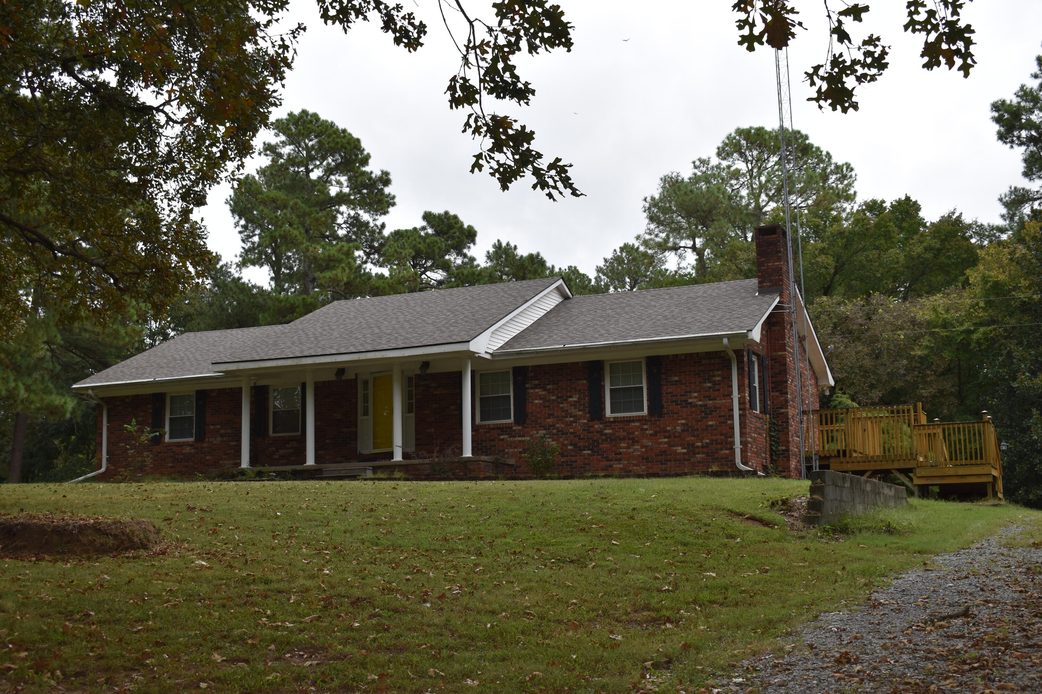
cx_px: 521
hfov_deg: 43.6
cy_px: 347
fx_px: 1302
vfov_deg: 29.9
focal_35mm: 45
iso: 100
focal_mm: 30
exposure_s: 1/160
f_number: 6.3
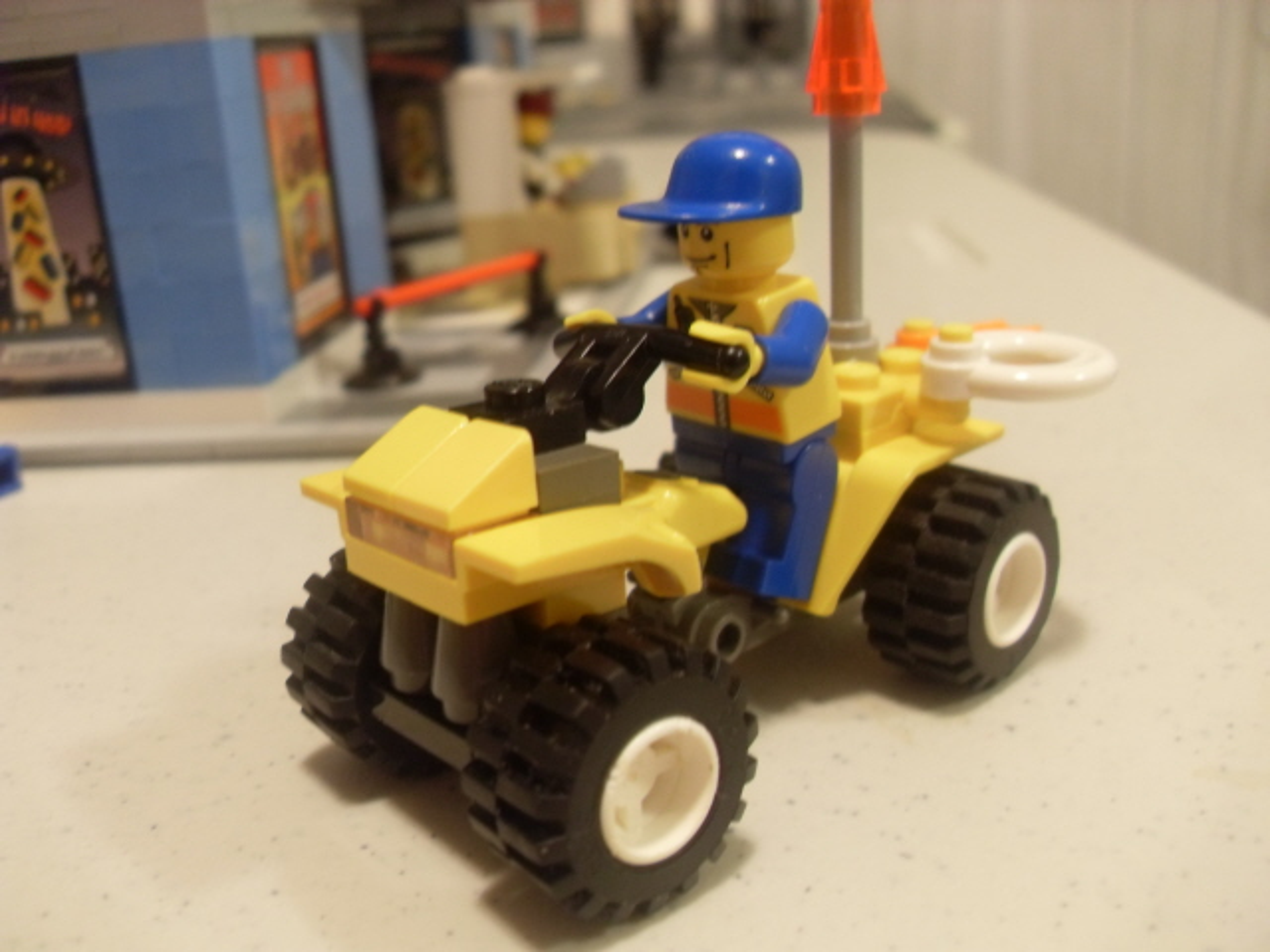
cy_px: 476
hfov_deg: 52.6
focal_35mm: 35
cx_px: 635
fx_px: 1284
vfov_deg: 40.7
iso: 200
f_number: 2.8
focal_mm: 6.3
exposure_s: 1/8
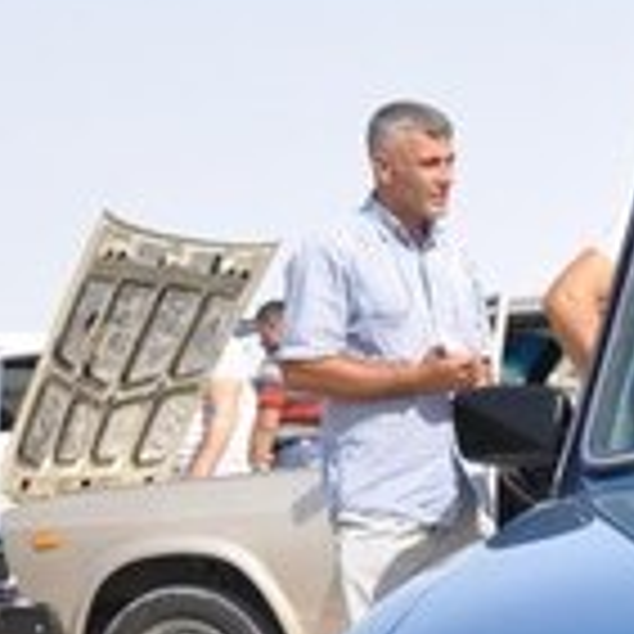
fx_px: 3460
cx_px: 1304
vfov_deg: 10.3
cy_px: 742
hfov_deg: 9.7
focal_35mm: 167
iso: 200
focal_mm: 28
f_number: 8
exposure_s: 1/250
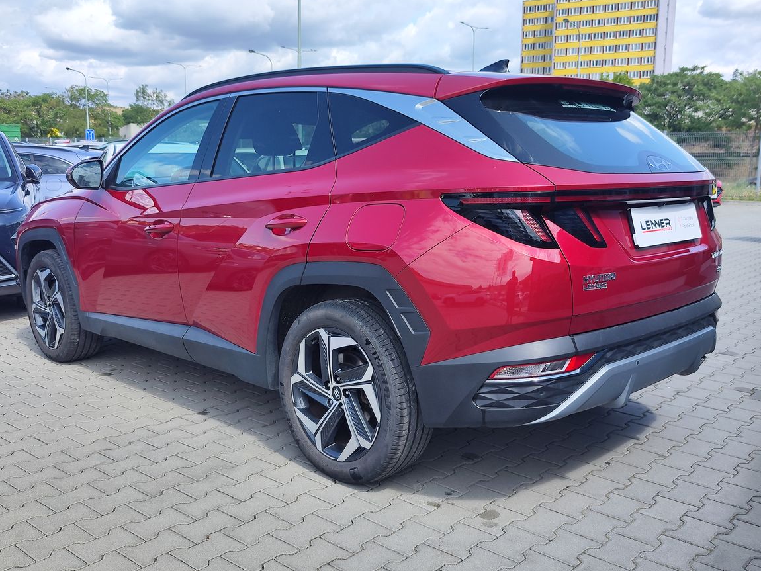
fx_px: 528
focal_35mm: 24
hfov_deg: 71.6
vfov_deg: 56.8
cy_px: 293
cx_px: 375
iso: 50
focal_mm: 7.01
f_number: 1.69
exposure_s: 1/720
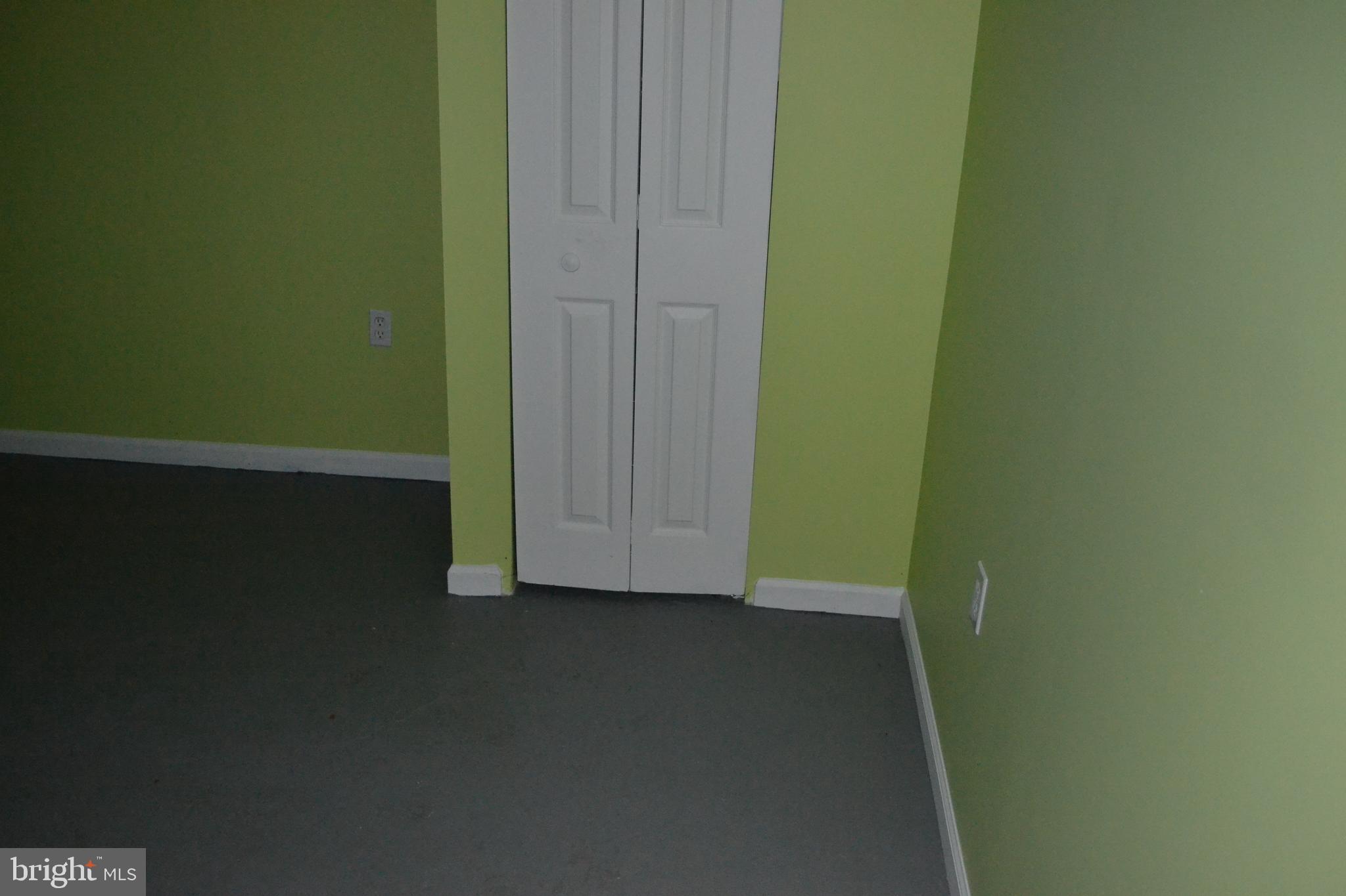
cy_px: 448
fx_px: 1121
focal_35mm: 30
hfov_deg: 61.9
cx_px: 673
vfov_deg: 43.6
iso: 3200
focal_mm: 20
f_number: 3.8
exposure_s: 1/60
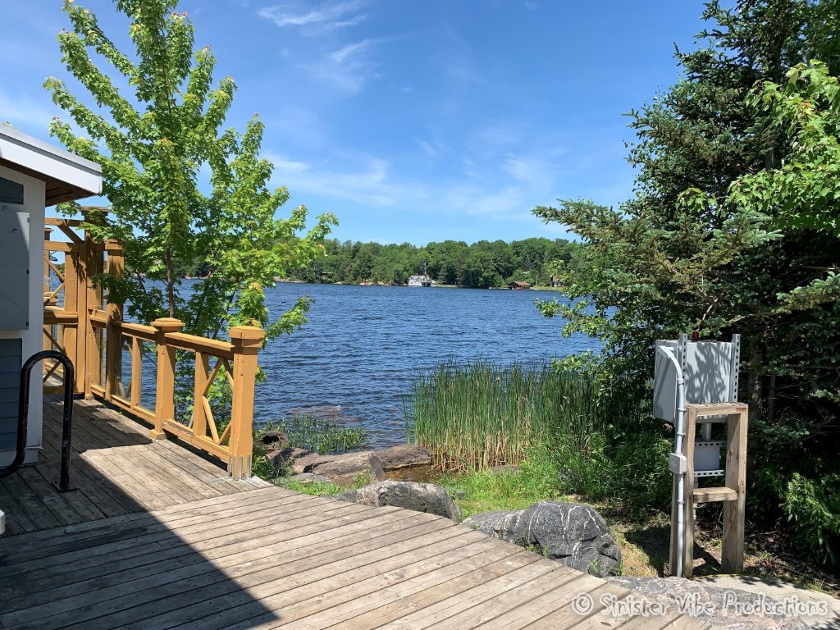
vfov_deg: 53.1
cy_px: 315
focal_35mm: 26
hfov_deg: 67.3
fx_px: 631
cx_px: 420
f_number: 1.8
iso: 25
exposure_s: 1/1718
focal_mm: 4.25
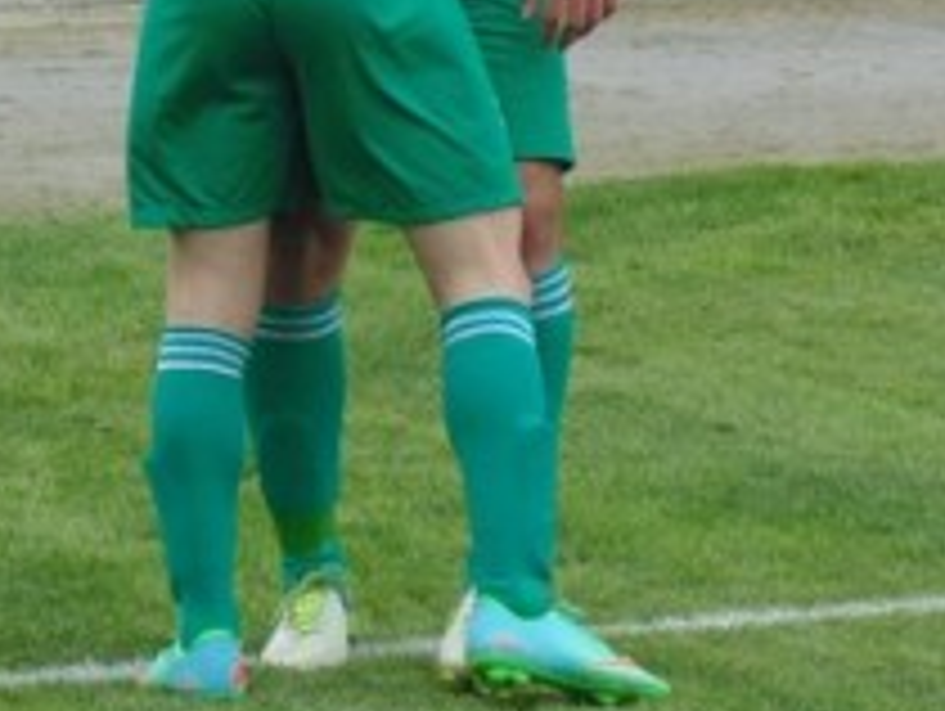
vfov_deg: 4.8
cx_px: 284
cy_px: -128
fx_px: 8418
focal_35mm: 308
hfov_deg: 6.4
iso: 80
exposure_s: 1/200
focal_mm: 17.5
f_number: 4.6
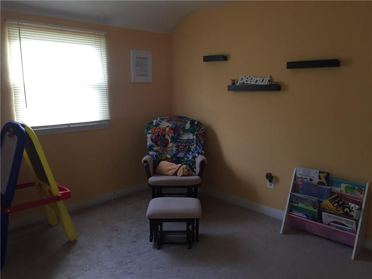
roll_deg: -1.1
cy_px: 140
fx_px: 312
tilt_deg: -10.9
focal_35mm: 29
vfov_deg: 48.2
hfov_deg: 61.7
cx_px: 186
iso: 100
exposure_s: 1/30
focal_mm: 4.15
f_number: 2.2
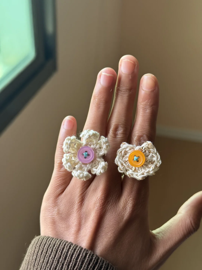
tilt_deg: -32.9
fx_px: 373
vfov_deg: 39.7
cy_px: 135
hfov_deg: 30.3
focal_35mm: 48
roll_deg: -2.1
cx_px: 101
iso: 100
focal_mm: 6.76
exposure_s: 1/60
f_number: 1.78
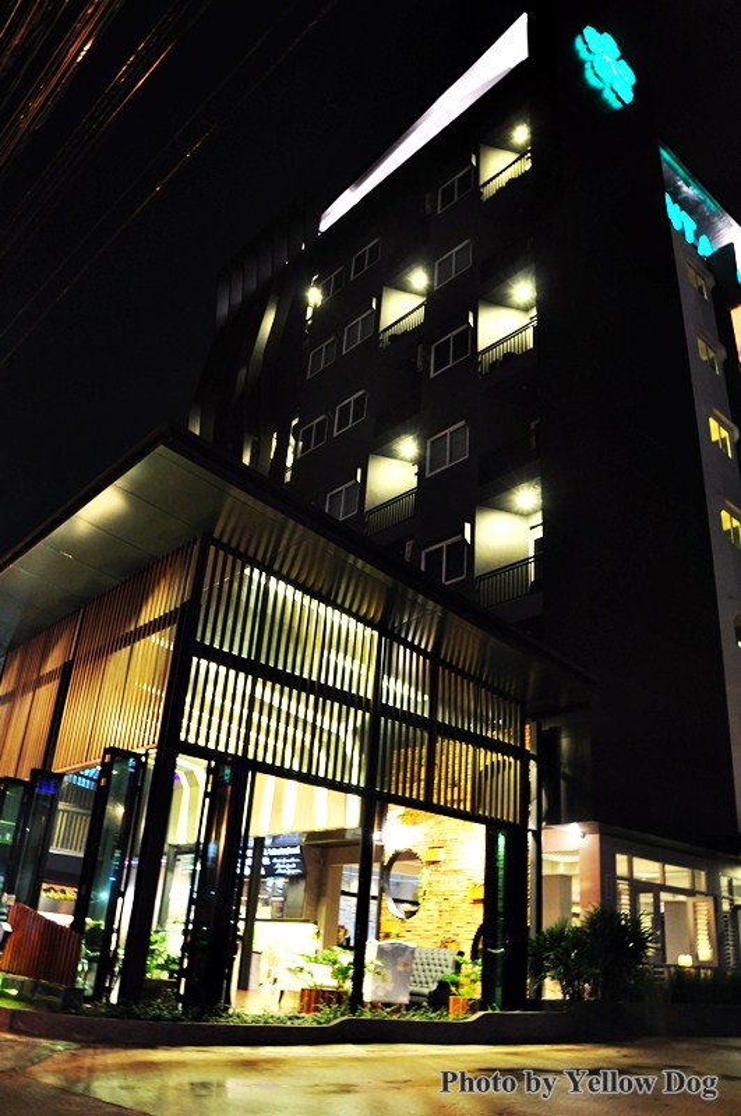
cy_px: 558
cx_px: 370
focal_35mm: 27
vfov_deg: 67.5
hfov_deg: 47.8
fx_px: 836
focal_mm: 18
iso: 800
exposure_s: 1/5
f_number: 5
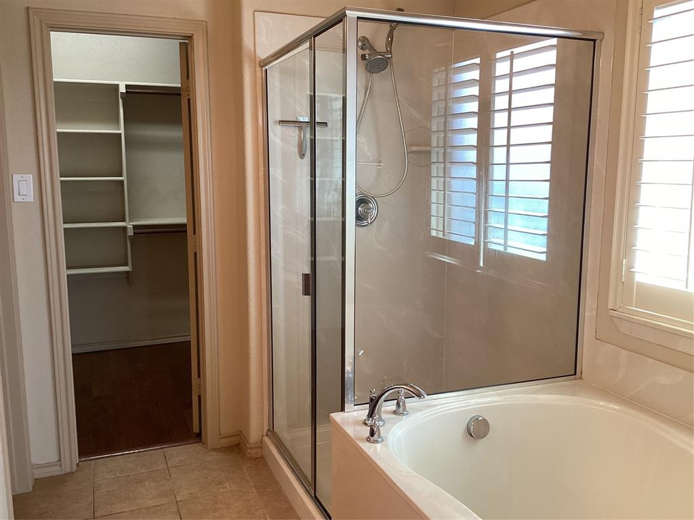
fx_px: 622
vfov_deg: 45.4
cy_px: 260
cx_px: 347
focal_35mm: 31
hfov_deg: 58.4
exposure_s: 1/60
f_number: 2.4
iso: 125
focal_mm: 3.3
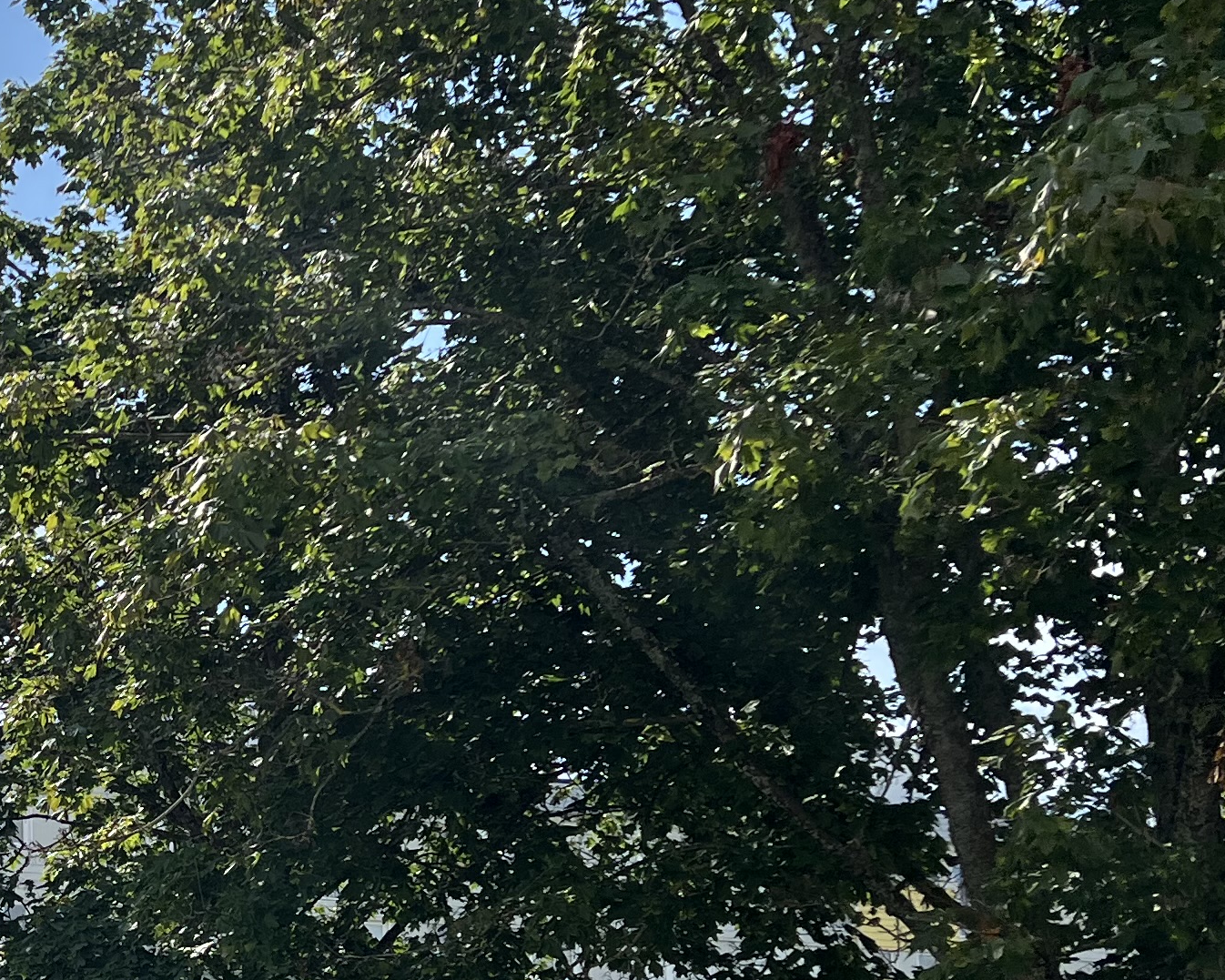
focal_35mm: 76
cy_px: 718
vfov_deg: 20.0
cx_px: -20
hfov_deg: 23.9
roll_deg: +0.3
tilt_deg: +11.0
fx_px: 2756
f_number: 1.5
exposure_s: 1/6993
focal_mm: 5.7
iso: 50
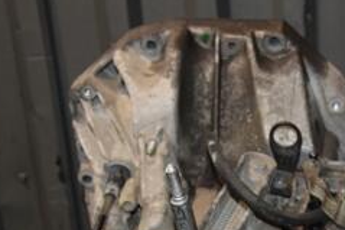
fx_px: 903
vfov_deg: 14.1
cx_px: 296
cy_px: 259
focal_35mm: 94
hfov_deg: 21.3
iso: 800
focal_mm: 25
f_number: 5
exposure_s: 1/60
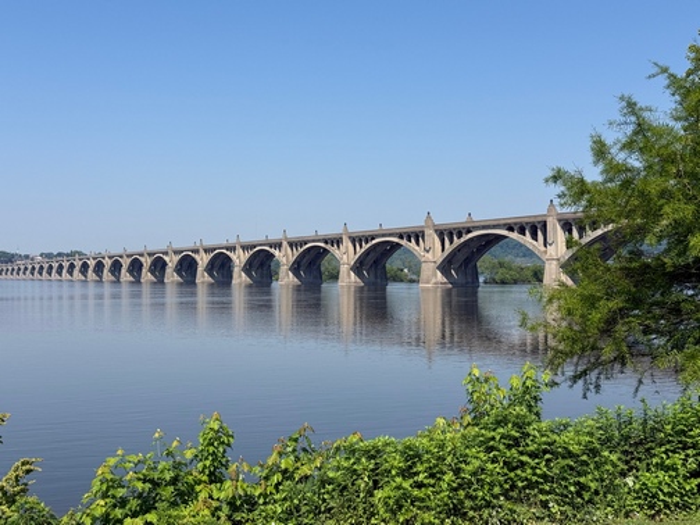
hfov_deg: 39.7
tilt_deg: +1.5
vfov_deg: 30.3
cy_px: 262
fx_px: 971
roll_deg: +0.3
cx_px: 350
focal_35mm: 48
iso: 64
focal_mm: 6.76
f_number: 1.78
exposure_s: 1/5587
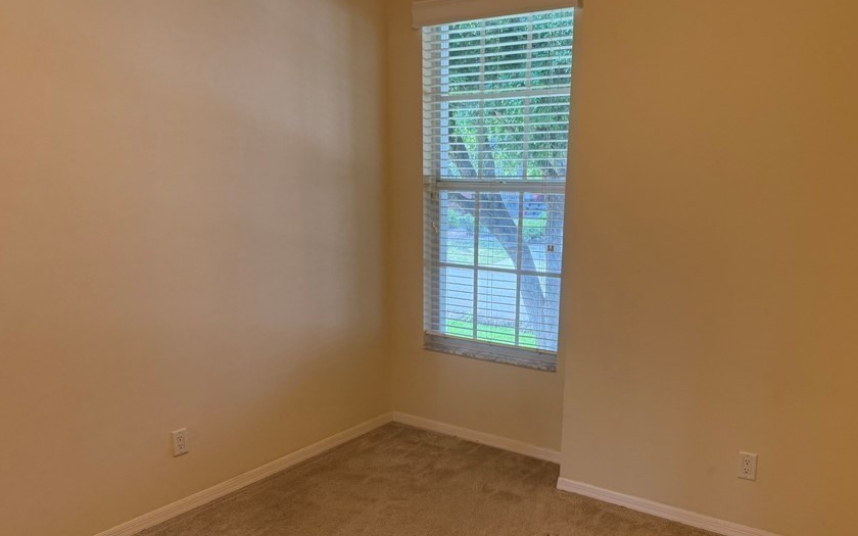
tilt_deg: -13.5
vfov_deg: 40.2
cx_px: 450
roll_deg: -0.1
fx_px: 725
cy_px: 348
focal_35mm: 31
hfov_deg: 61.2
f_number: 1.78
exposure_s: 1/120
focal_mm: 6.76
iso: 200
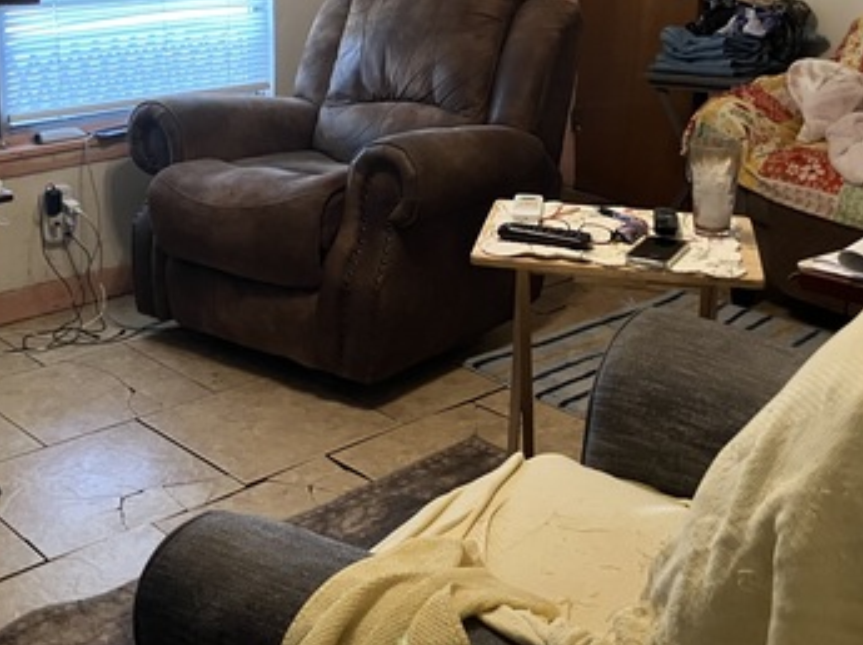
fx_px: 1295
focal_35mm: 52
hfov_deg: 36.8
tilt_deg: -8.5
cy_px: 75
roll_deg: -0.3
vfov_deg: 27.1
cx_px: 403
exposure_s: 1/60
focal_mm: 3.99
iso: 200
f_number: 1.8
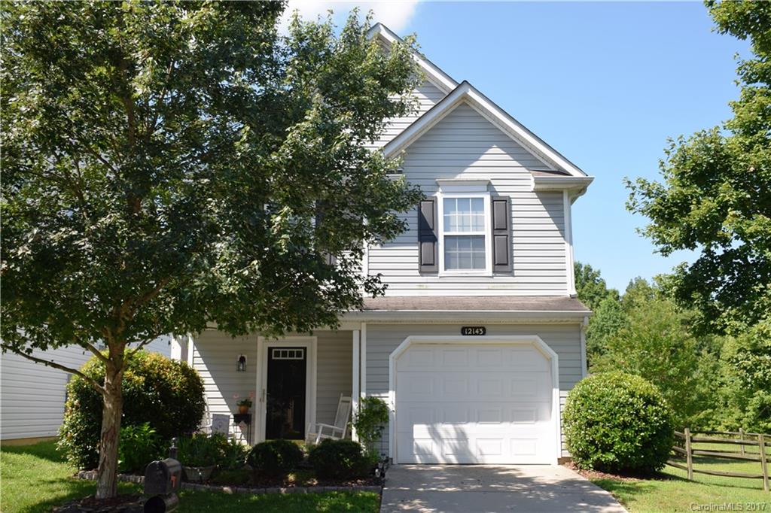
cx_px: 386
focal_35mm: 39
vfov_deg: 34.2
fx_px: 835
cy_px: 256
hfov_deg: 49.6
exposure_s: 1/200
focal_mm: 26
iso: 100
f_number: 7.1
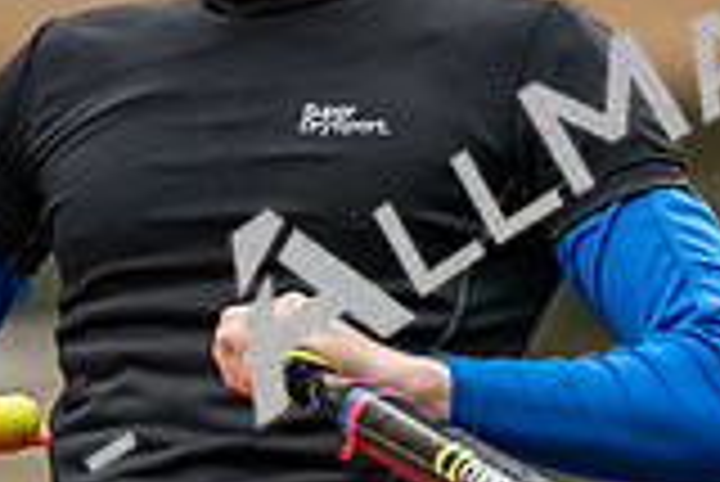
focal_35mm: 1450
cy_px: -2
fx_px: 29026
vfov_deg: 1.0
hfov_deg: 1.4
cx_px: -153
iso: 4000
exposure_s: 1/2500
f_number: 4.5
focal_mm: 400
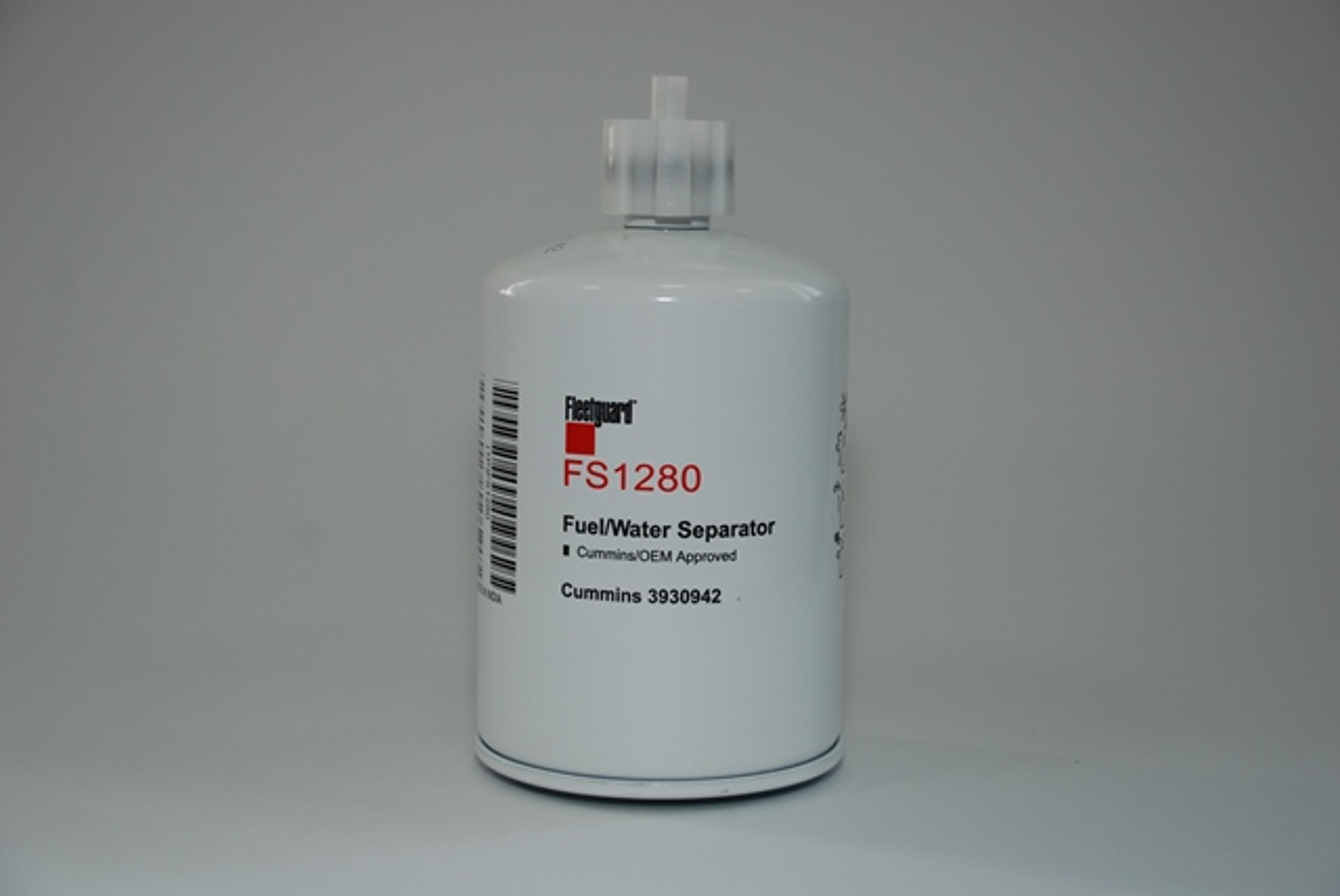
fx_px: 2235
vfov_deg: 22.7
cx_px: 670
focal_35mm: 60
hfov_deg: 33.4
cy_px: 448
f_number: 4.5
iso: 200
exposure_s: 1/60
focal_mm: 40
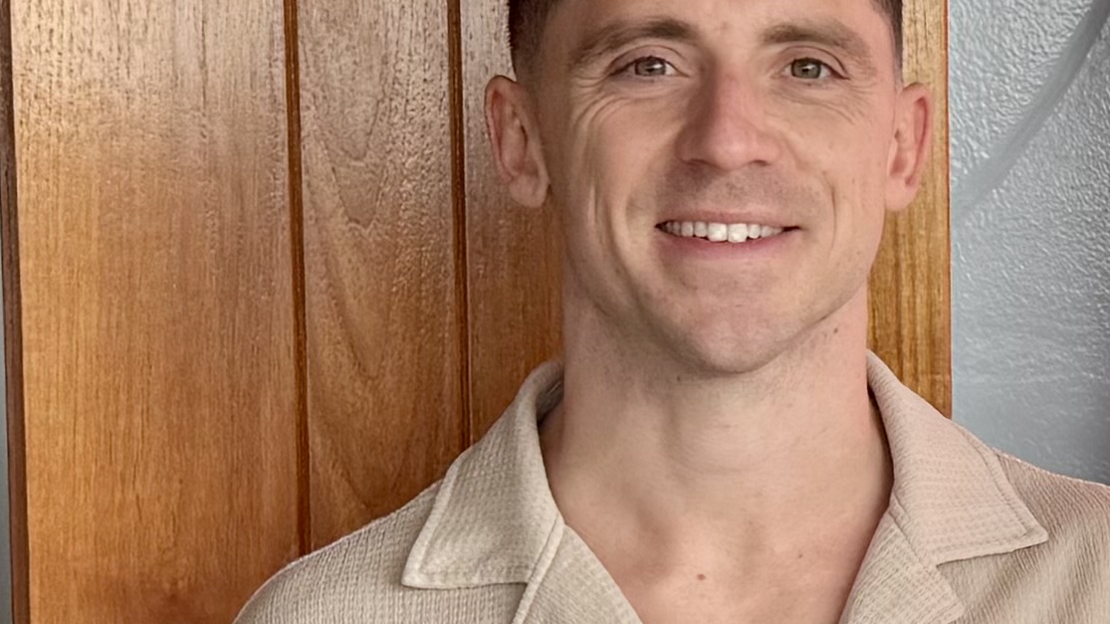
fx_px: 3885
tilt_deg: -4.4
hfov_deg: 15.9
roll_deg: +1.1
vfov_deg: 9.2
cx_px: 1115
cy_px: 461
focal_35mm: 132
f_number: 1.78
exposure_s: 1/397
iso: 80
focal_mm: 6.76
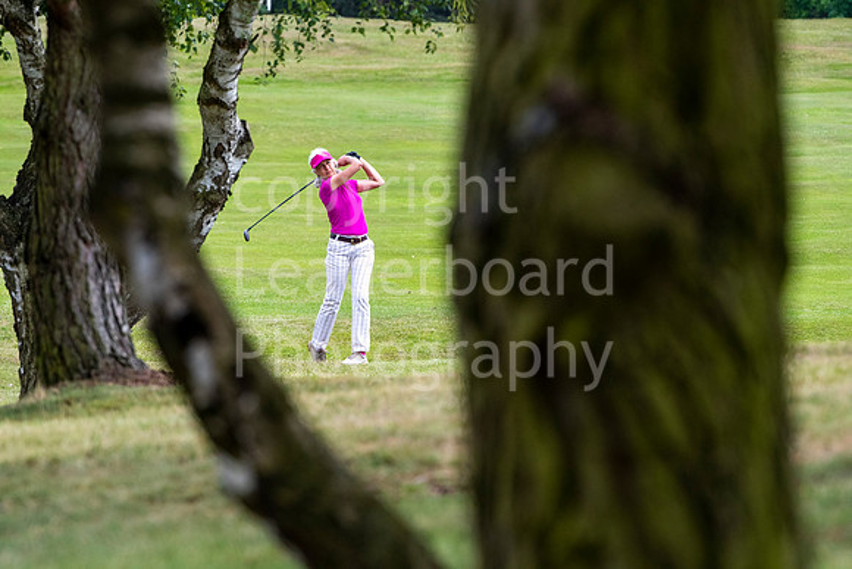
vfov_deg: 2.9
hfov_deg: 4.3
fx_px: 11362
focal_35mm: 480
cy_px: 284
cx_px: 426
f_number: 6.3
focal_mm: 320
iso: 800
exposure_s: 1/1250
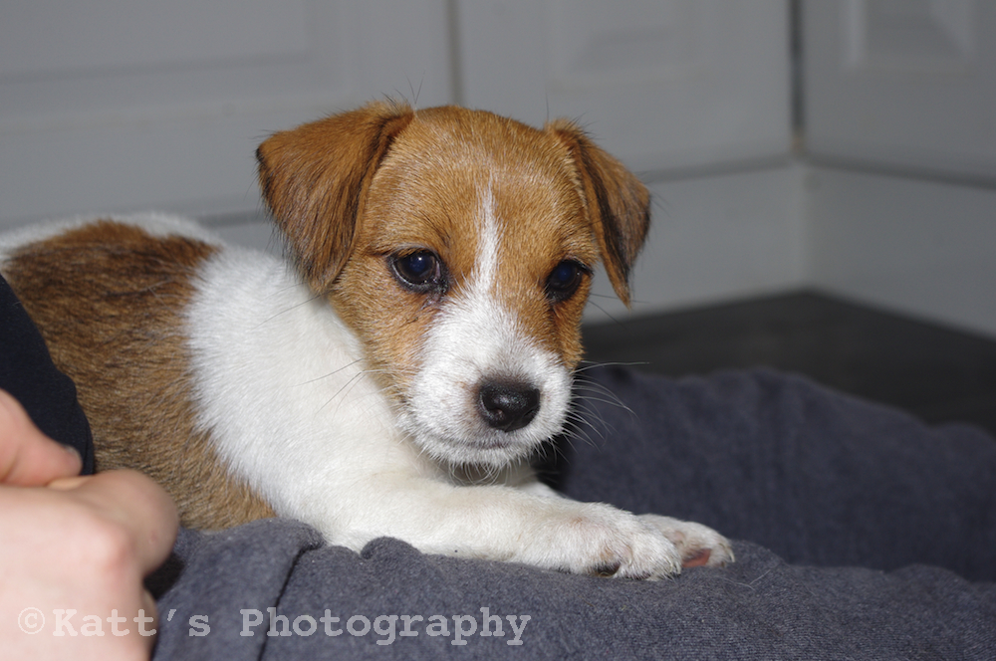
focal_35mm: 72
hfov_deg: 28.1
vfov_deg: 18.9
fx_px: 1989
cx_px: 498
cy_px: 330
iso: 400
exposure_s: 1/180
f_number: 7.1
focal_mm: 47.5
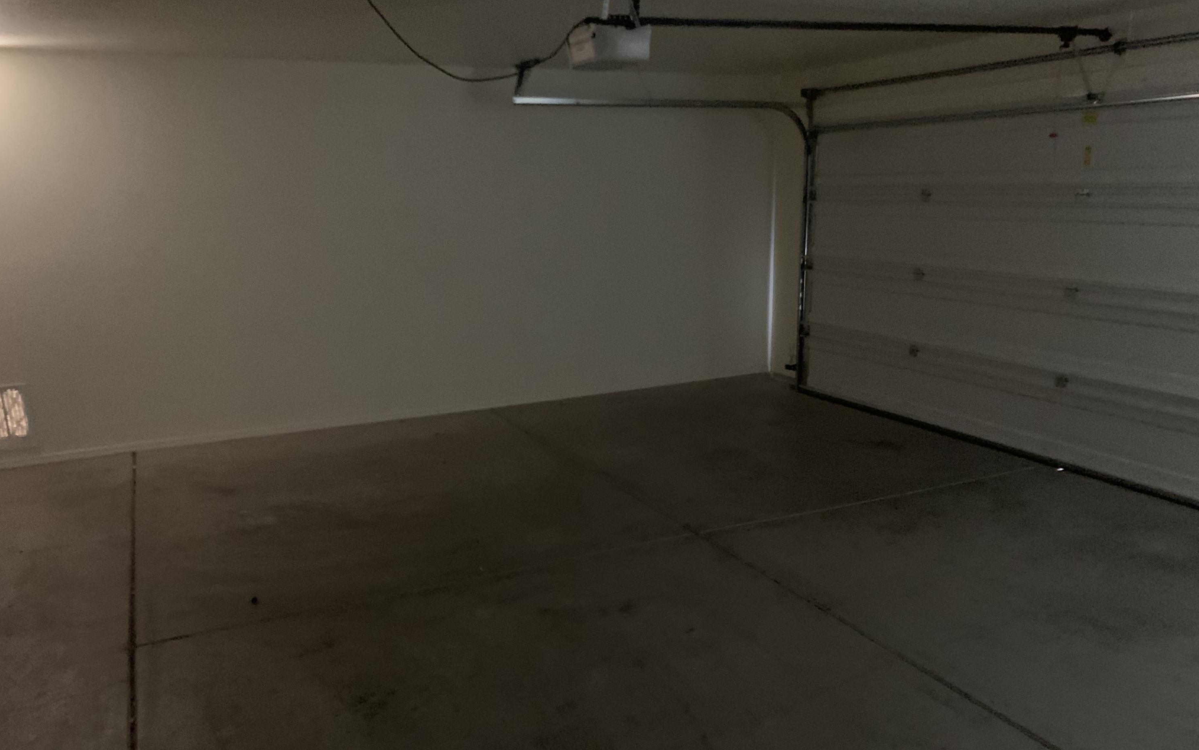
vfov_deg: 44.5
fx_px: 915
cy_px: 417
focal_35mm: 28
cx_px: 598
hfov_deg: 66.5
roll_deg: +1.0
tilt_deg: -13.6
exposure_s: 1/15
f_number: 1.8
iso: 1250
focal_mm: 4.25
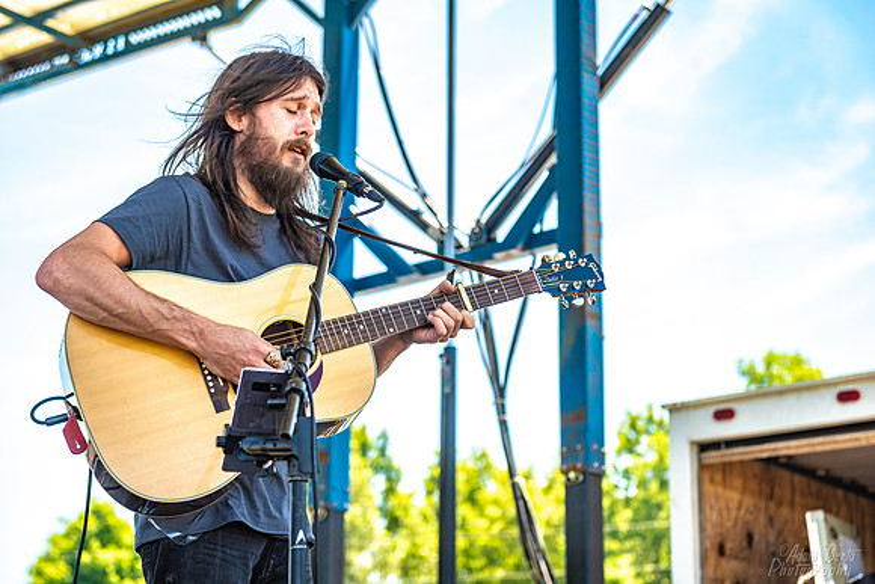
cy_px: 292
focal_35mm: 70
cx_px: 438
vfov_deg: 19.5
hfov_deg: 28.8
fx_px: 1702
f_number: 4
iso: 200
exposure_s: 1/400
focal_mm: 70
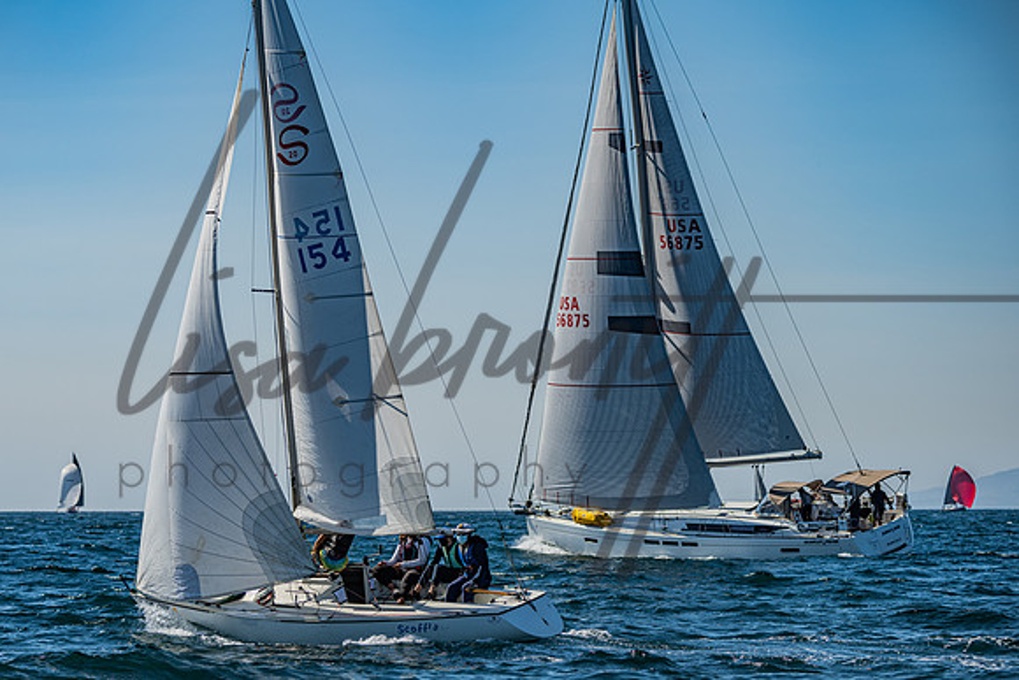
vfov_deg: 8.9
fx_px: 4367
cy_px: 403
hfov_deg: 13.3
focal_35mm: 154
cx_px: 443
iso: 100
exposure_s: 1/1250
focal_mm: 130
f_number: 4.8
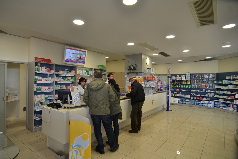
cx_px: 113
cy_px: 80
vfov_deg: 64.6
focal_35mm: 19
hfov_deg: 86.8
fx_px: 126
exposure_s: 1/80
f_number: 4.5
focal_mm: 12
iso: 400
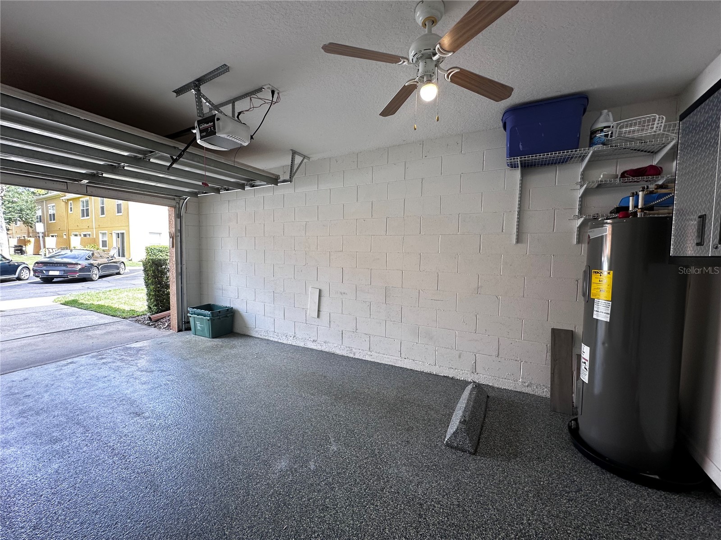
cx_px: 360
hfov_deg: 102.1
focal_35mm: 14
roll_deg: -1.6
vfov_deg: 85.7
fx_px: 292
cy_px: 270
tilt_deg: -4.1
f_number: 2.2
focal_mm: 2.22
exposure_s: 1/120
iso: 50
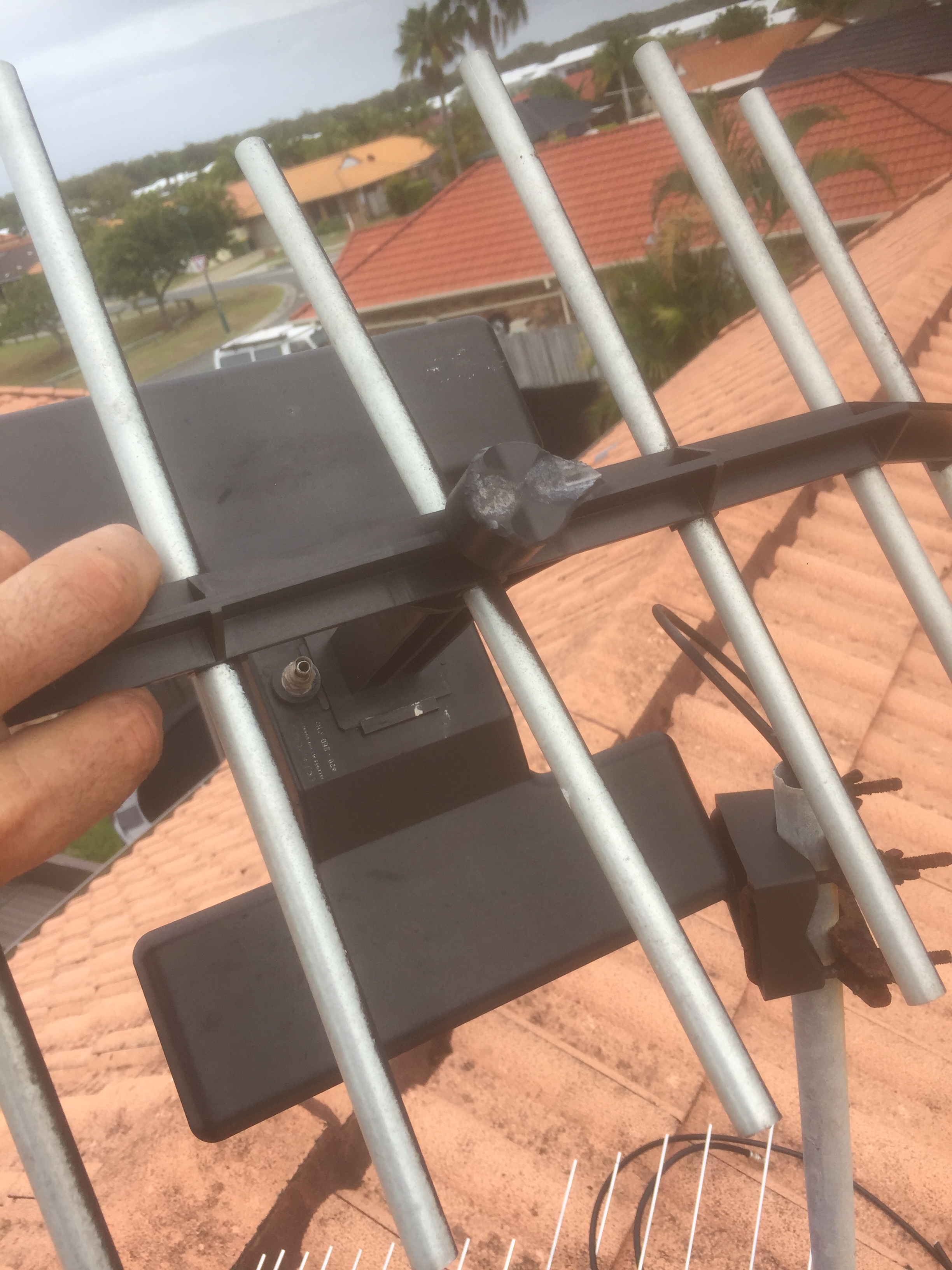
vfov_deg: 61.7
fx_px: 1063
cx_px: 476
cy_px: 635
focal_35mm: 29
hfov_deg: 48.2
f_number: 2.2
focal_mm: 4.15
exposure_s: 1/920
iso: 32
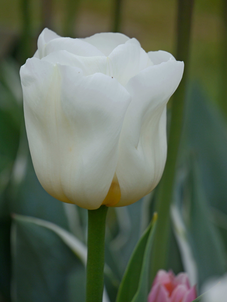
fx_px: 2499
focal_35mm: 286
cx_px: 114
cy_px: 151
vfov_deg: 6.9
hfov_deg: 5.2
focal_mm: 143
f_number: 6.3
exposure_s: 1/640
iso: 160
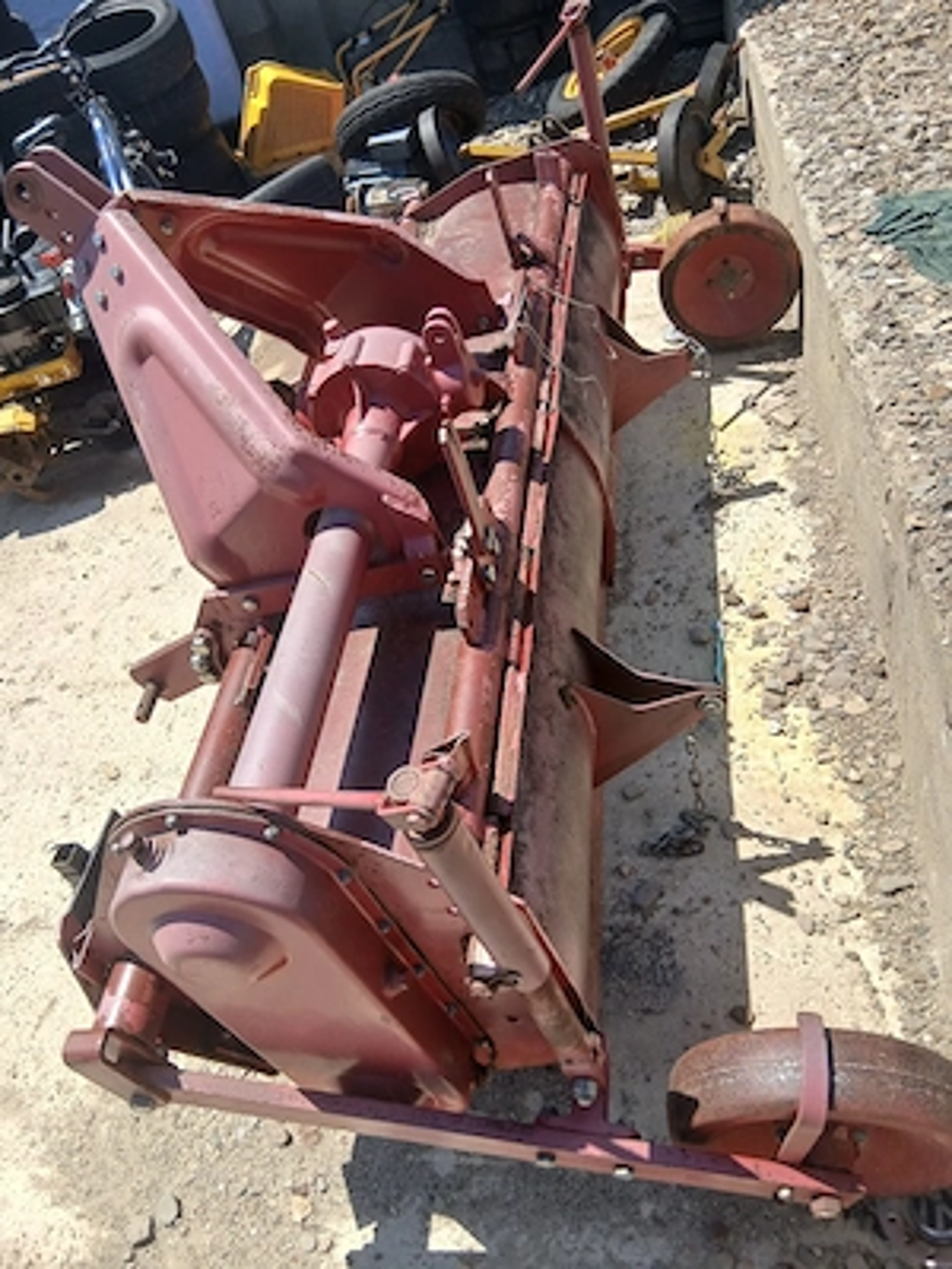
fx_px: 953
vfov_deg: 67.3
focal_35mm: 26
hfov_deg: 53.1
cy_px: 634
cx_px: 476
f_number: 1.8
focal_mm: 3.98
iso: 20
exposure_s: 1/455
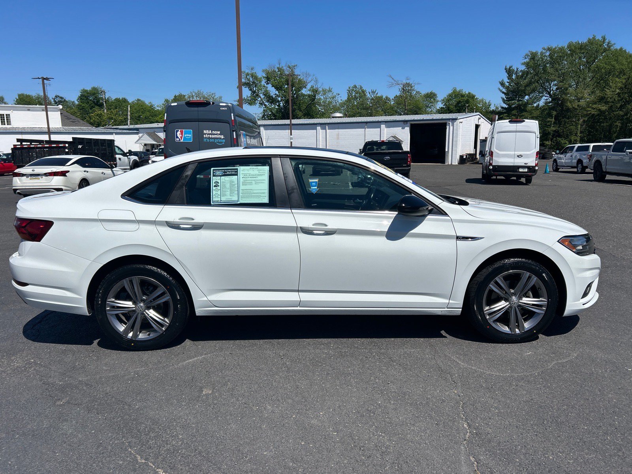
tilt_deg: -10.1
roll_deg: +0.6
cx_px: 316
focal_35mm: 26
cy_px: 237
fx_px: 475
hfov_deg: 67.3
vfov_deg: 53.1
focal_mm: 5.7
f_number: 1.5
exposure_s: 1/8696
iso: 50
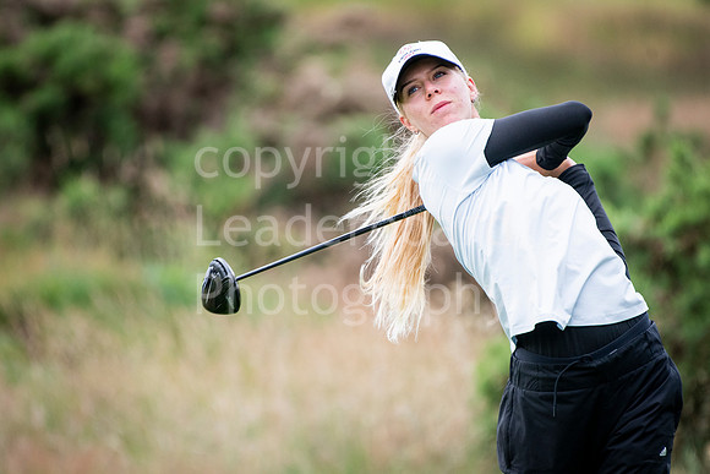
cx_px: 355
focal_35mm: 690
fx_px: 13611
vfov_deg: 2.0
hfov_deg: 3.0
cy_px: 237
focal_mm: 460
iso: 1250
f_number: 5.6
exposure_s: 1/1000
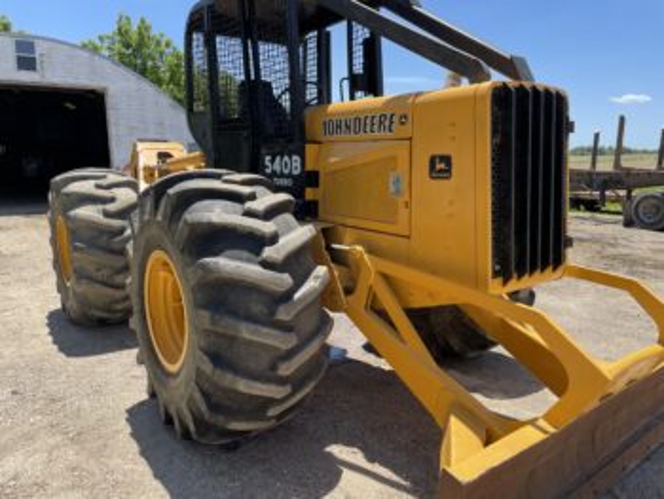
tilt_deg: -9.7
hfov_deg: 67.3
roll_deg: +0.0
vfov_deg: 53.1
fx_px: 499
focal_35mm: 26
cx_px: 332
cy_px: 250
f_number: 1.6
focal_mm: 4.2
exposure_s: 1/1667
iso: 32
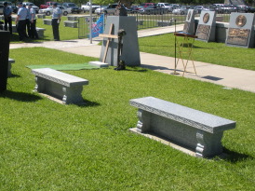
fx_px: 442
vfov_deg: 24.1
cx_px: 87
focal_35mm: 60
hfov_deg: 32.0
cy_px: 49
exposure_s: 1/906
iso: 88
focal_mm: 6.3
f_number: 3.5
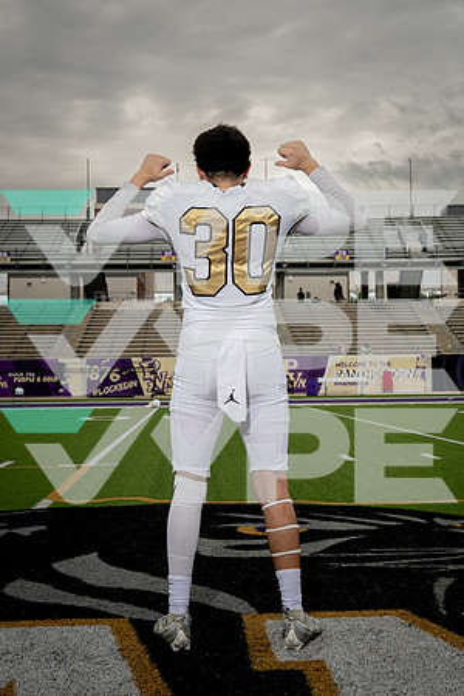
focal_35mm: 41
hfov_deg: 32.6
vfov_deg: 47.4
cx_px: 232
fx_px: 793
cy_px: 348
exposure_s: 1/250
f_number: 8
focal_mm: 41
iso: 250
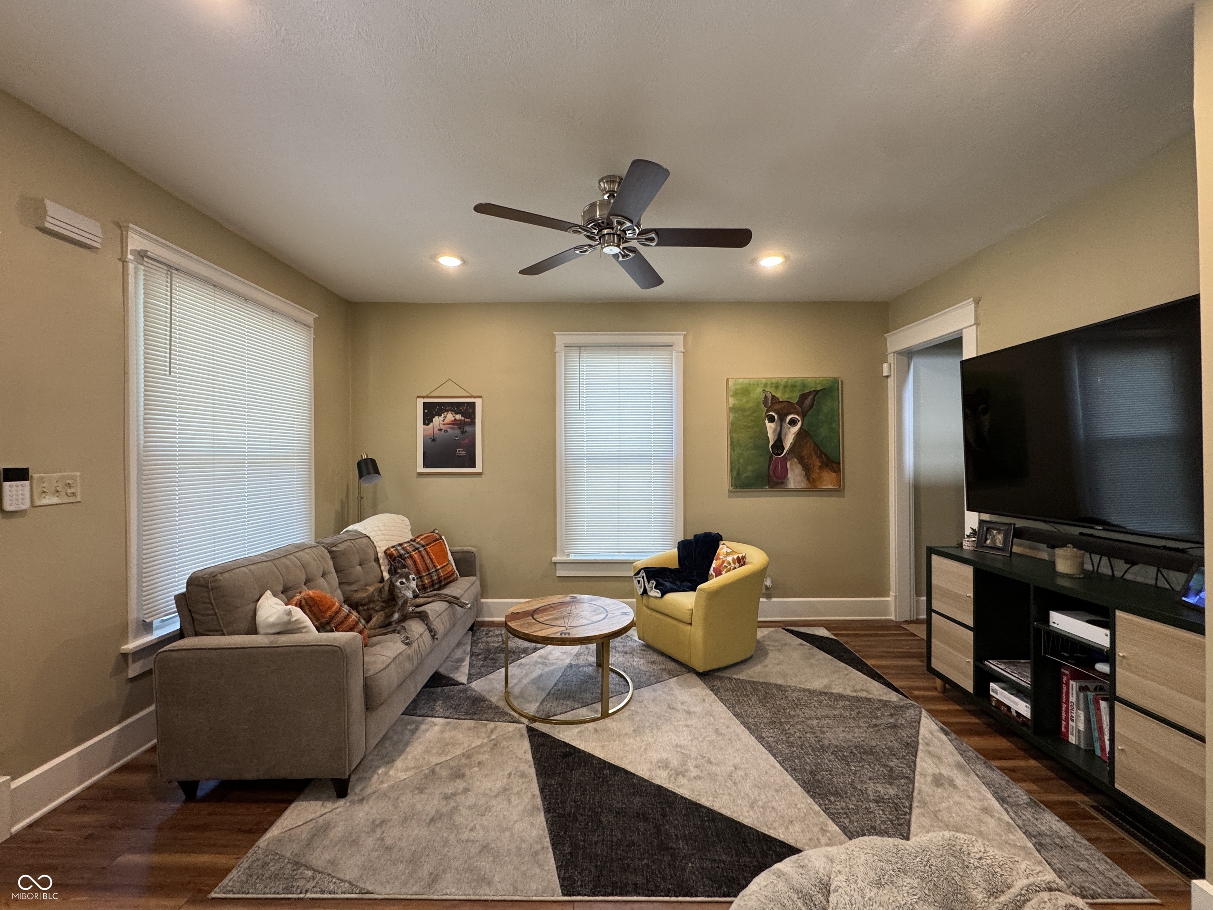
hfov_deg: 102.1
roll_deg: +0.7
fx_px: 491
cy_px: 455
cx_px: 606
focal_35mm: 14
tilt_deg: +1.0
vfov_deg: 85.7
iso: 160
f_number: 2.2
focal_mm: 2.22
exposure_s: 1/60
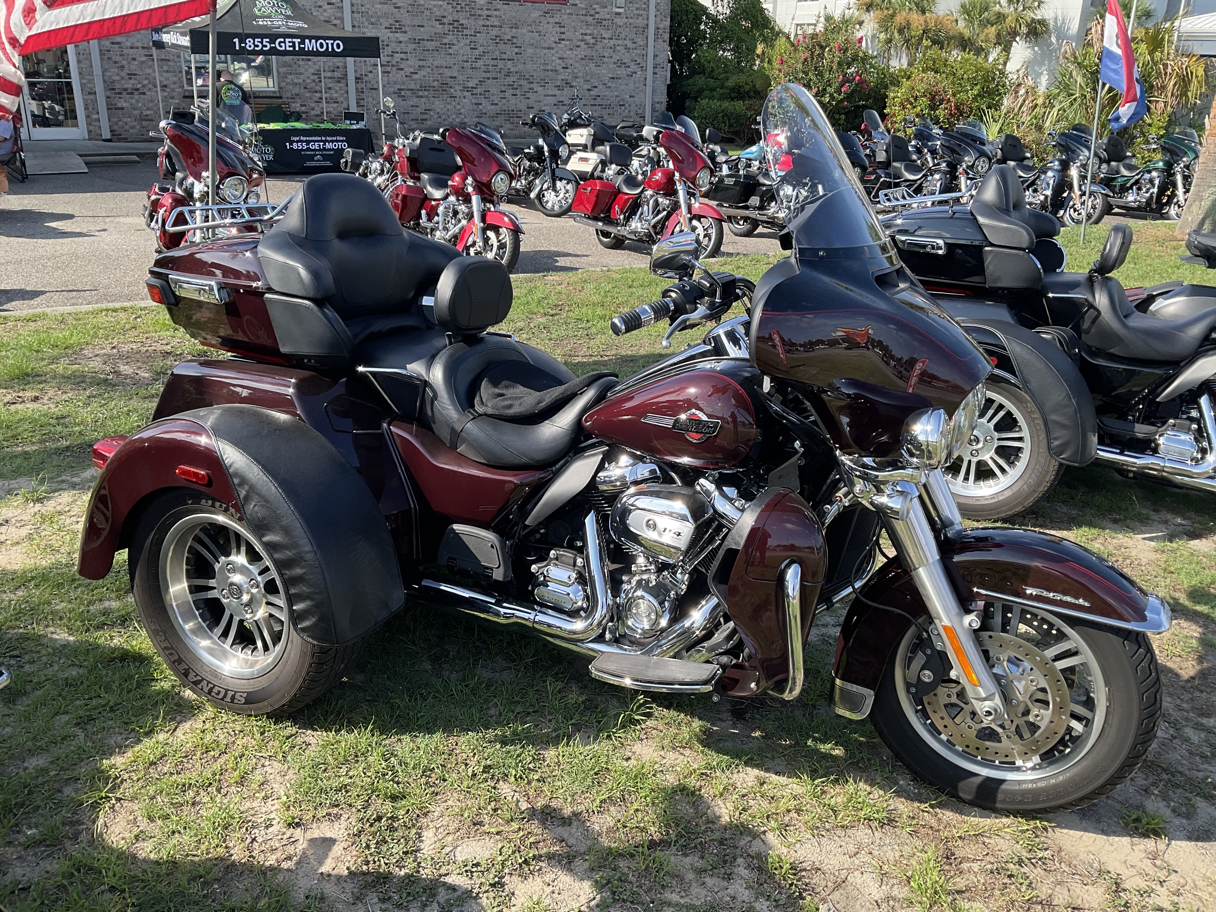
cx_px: 608
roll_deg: -2.5
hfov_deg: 61.7
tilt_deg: -21.1
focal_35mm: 29
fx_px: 1019
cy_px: 456
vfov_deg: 48.2
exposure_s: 1/657
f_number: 1.8
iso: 16
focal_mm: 3
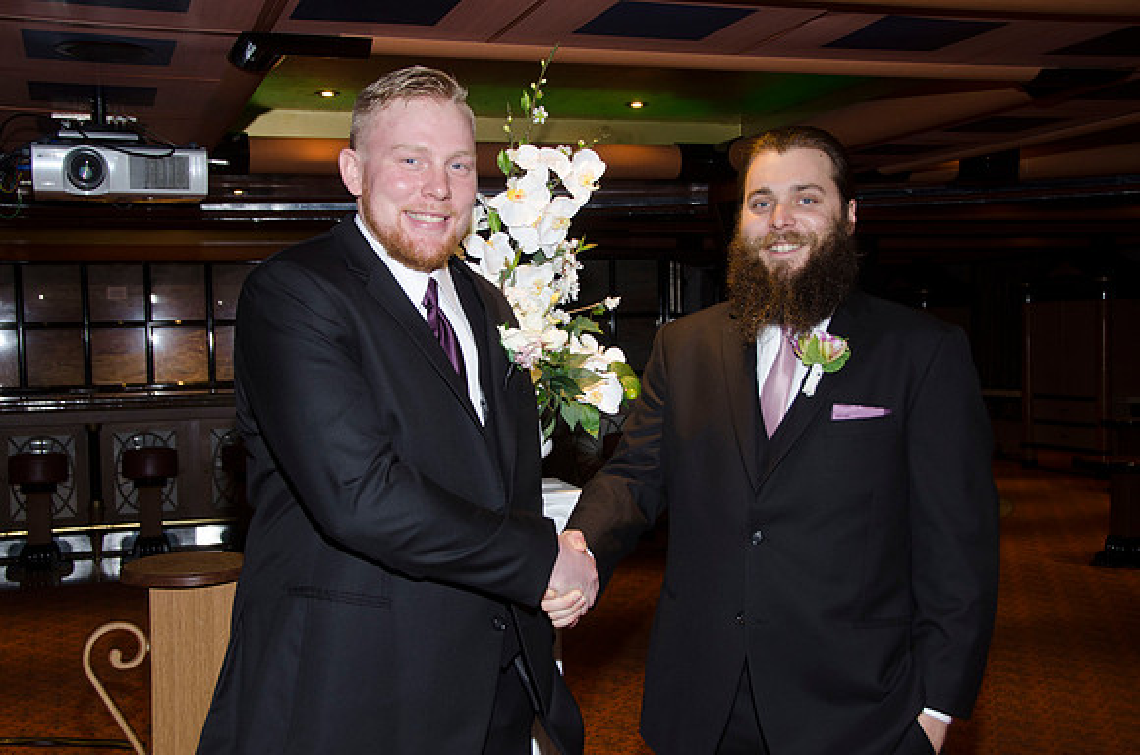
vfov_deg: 30.7
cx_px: 570
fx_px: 1374
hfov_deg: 45.0
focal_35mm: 44
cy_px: 378
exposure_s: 1/60
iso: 400
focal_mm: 29
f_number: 5.6
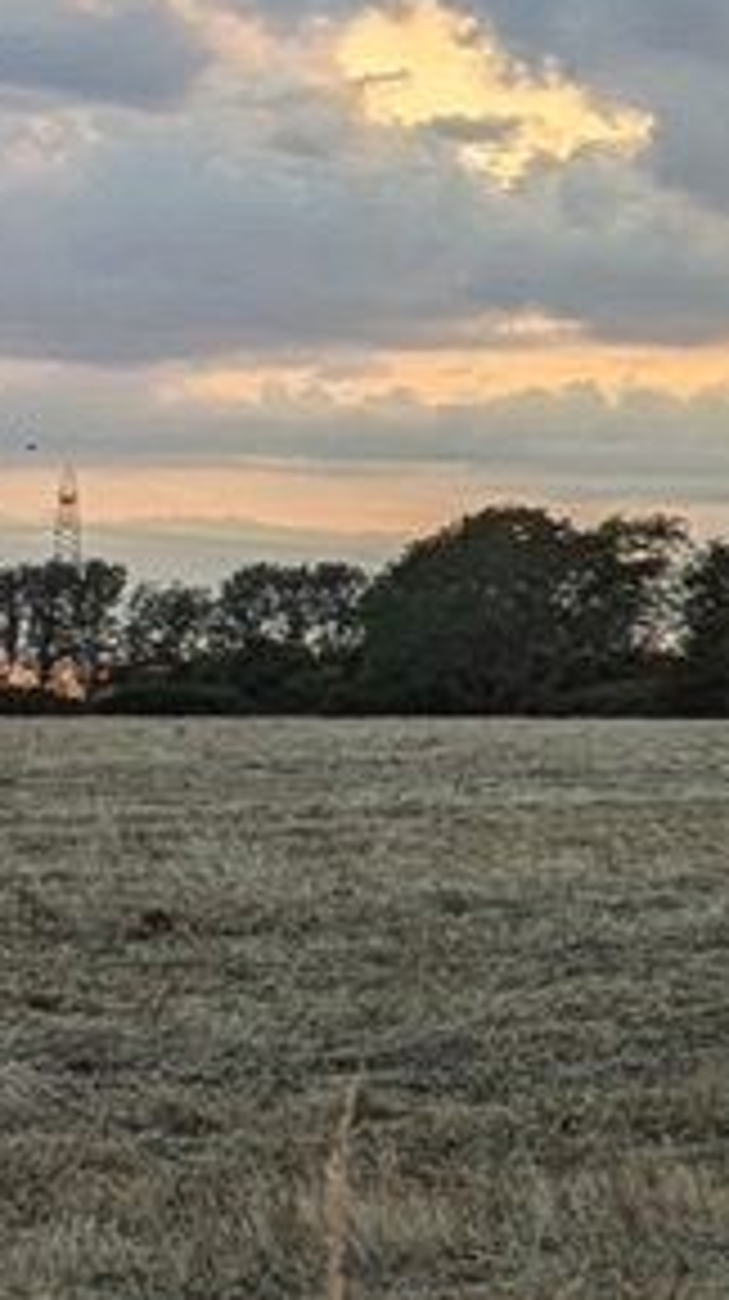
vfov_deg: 14.2
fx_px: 5203
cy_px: 630
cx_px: 2239
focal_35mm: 151
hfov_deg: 7.1
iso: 35
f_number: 1.89
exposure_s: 1/1225
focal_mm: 5.43
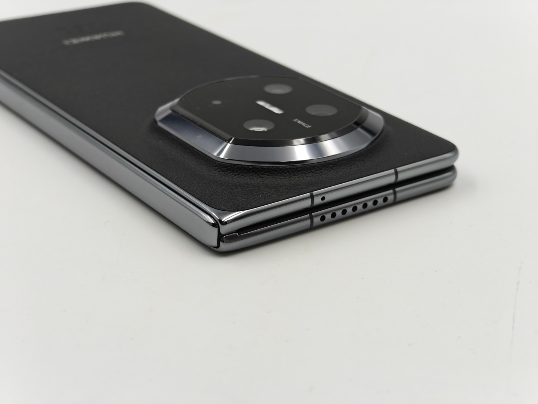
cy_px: 202
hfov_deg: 27.8
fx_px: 1088
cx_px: 269
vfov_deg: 21.0
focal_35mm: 70
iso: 160
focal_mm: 13.3
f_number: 2.6
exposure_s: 1/100
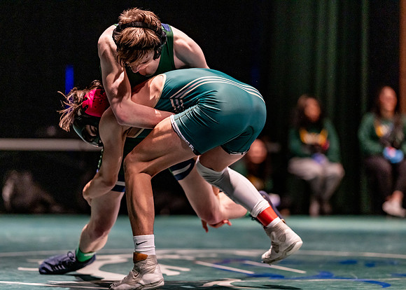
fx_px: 1631
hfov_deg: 14.2
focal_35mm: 141
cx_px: 203
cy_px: 145
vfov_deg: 10.2
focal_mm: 135
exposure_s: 1/800
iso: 2000
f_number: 1.8
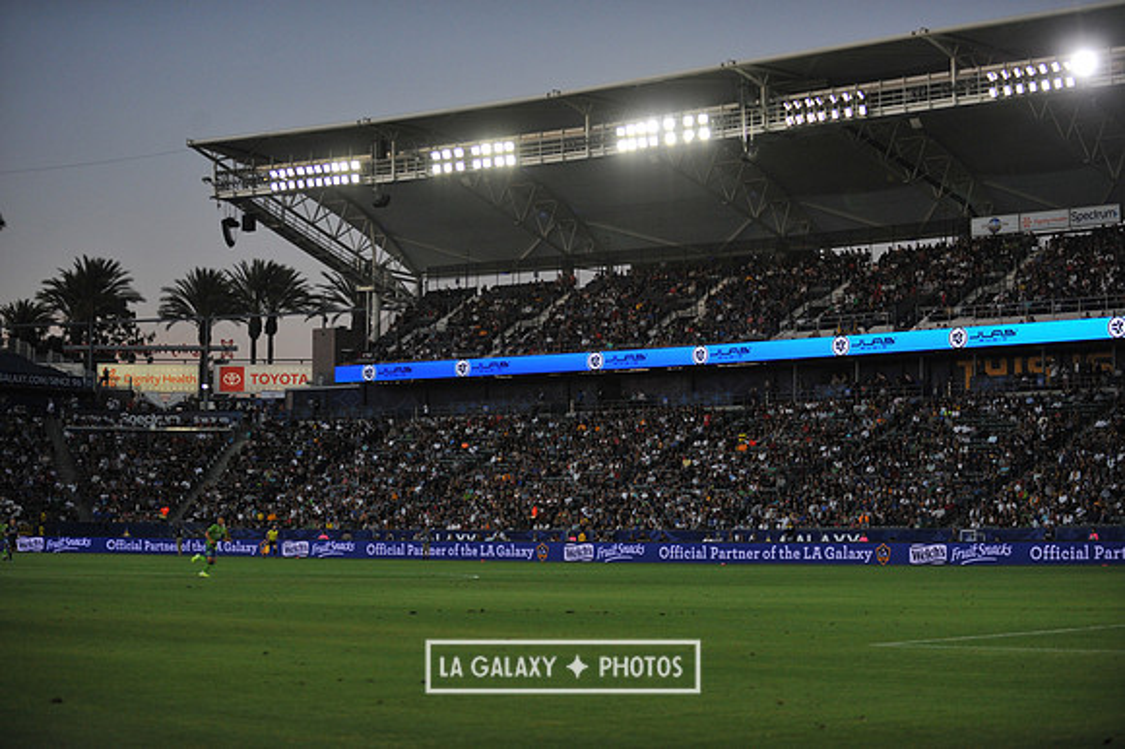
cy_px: 374
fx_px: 2186
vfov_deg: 19.4
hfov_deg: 28.9
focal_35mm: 70
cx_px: 562
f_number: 2.8
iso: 1600
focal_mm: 70
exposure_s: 1/3200
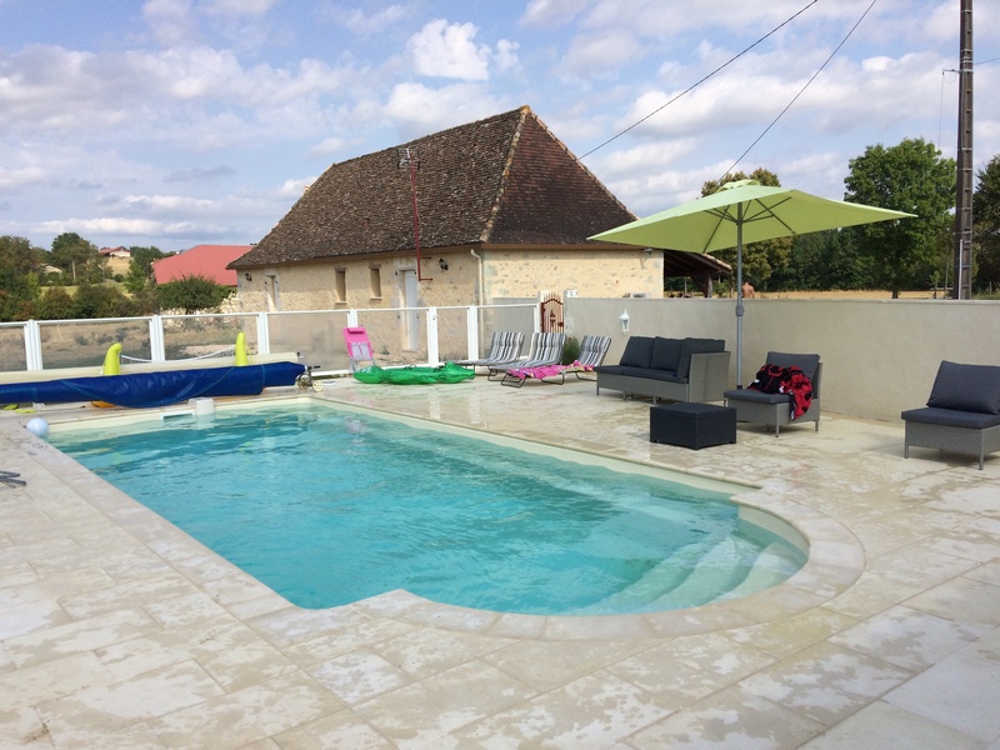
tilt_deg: -5.9
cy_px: 375
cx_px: 500
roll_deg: +1.9
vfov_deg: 48.2
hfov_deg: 61.7
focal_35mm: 29
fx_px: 838
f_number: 2.2
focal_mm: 4.15
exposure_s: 1/2740
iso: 32
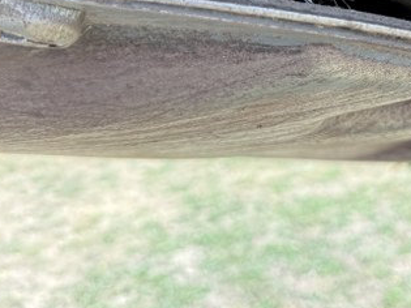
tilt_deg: -0.8
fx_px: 724
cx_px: 377
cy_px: -64
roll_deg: +5.0
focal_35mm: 61
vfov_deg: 22.1
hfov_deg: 30.2
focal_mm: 6.76
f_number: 1.78
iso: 125
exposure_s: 1/222
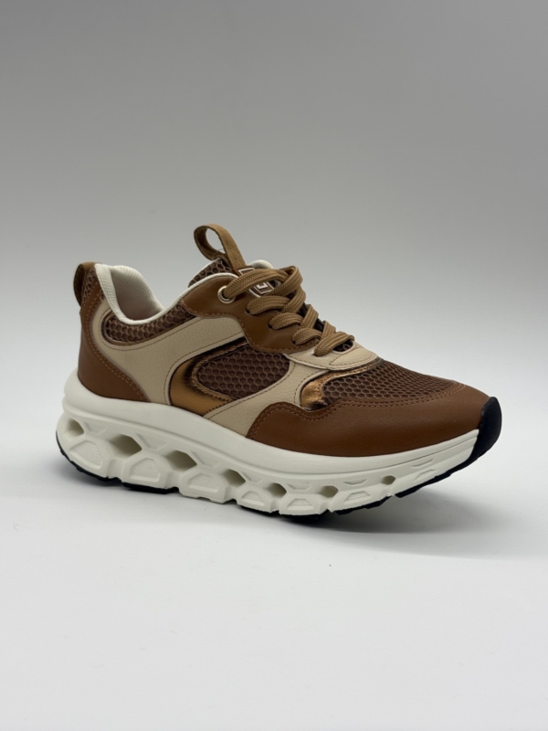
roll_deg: -1.7
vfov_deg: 36.8
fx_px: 1098
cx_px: 274
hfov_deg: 28.0
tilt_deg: -11.6
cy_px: 366
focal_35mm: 52
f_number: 1.6
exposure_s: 1/122
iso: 25
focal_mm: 5.96
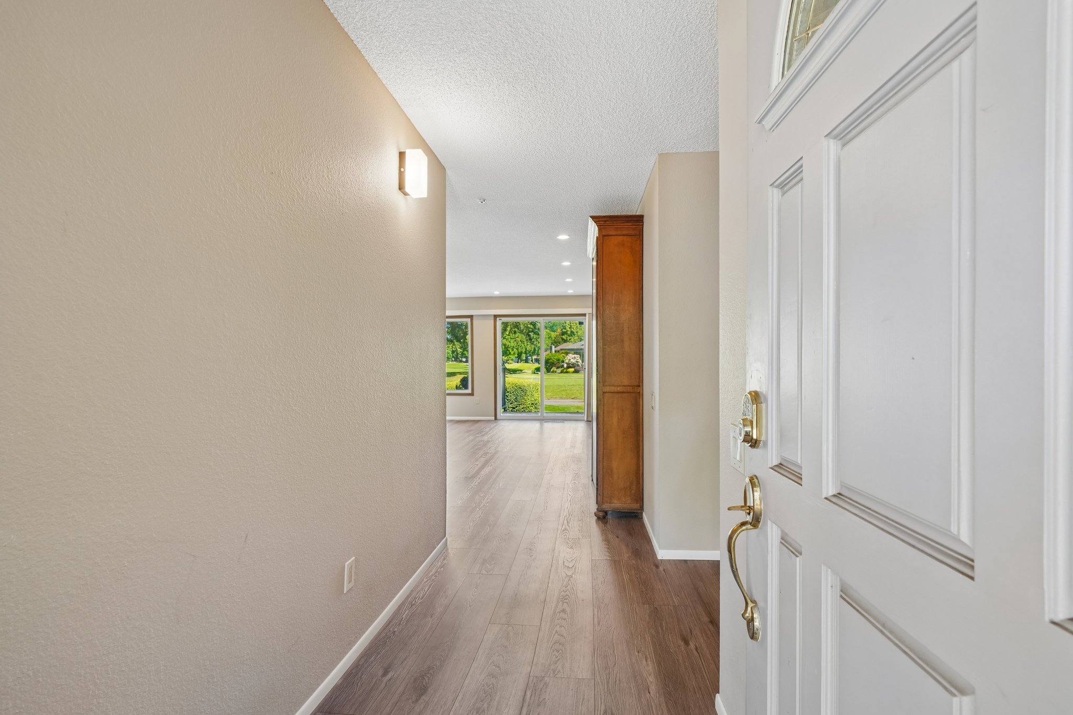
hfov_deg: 96.7
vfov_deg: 73.7
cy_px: 358
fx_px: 477
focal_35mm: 16
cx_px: 536
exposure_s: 1/13
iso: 400
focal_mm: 16
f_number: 8
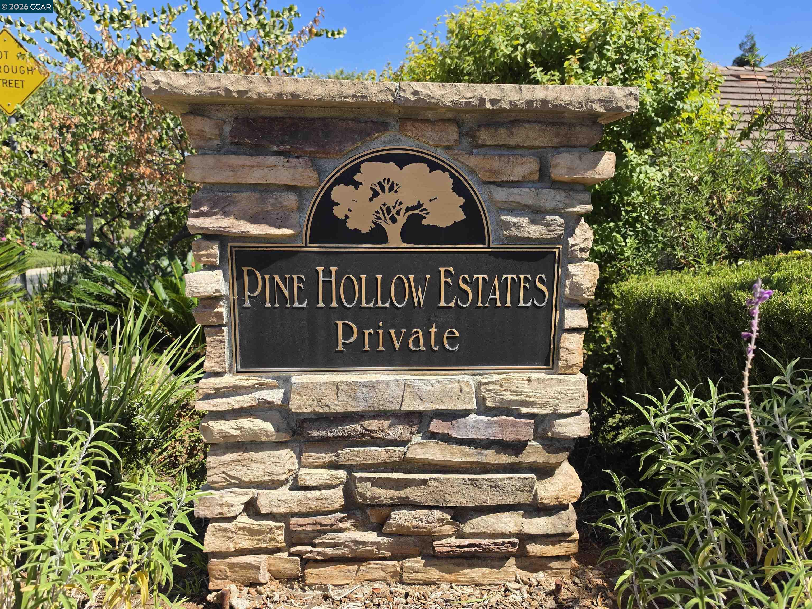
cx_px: 406
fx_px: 540
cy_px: 304
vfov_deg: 58.9
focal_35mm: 23
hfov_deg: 73.9
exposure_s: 1/3427
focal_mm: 6.5
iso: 64
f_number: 1.4
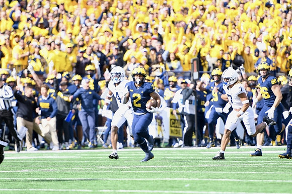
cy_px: 97
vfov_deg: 5.2
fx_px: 2124
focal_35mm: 262
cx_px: 146
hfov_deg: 7.9
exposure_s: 1/2000
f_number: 2.8
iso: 500
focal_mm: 175
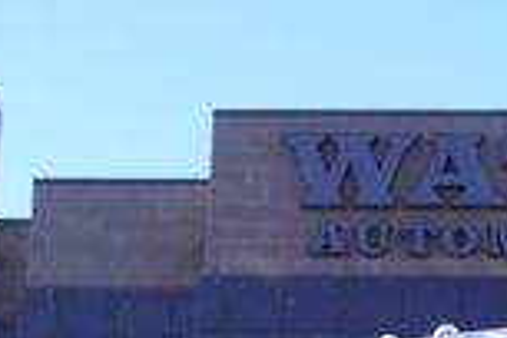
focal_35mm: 157
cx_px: 374
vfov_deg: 8.3
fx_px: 2212
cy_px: 653
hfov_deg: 13.0
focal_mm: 25
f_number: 7.1
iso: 100
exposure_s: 1/100
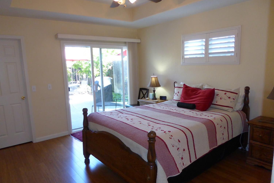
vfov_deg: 51.2
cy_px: 98
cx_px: 137
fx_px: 190
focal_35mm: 25
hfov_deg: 71.5
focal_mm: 4.3
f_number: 3.3
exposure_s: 1/60
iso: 400
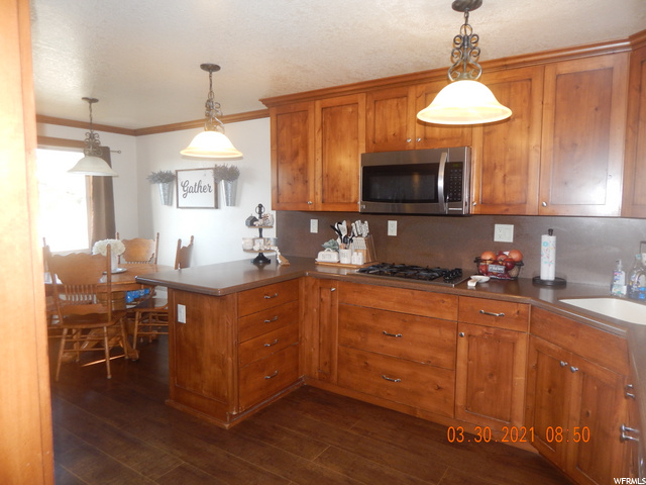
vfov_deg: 58.9
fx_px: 429
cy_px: 242
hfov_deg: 73.9
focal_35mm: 23
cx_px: 323
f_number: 3
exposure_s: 1/30
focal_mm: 4
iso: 200
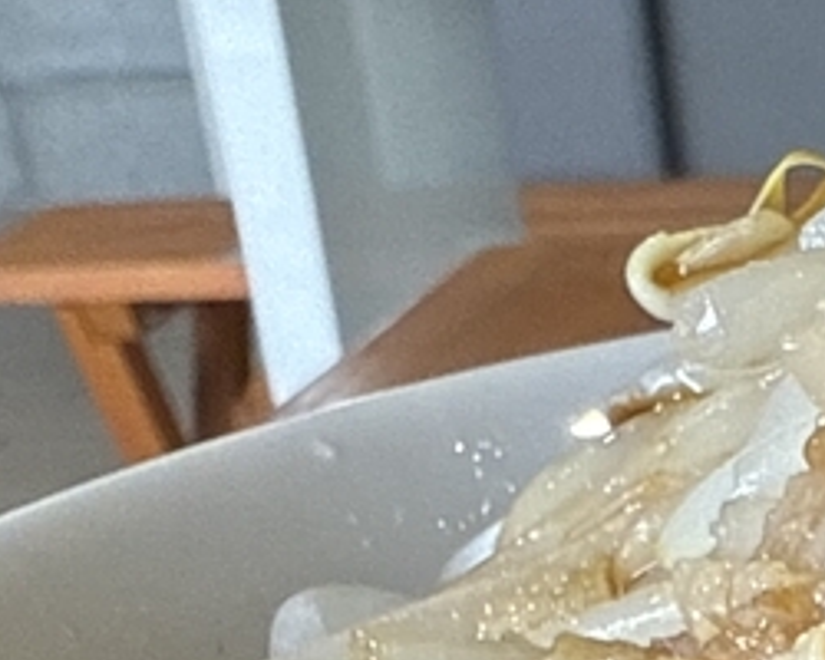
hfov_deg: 14.8
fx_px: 2857
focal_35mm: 117
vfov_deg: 12.5
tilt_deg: -27.1
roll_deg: +1.6
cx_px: 1383
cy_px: 1026
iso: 80
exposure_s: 1/120
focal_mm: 2.22
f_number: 2.2
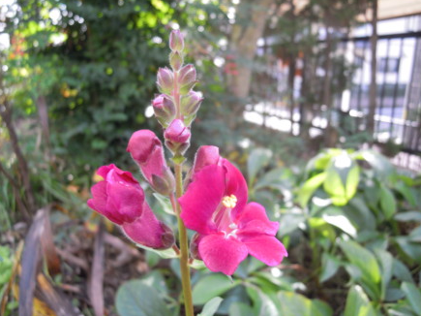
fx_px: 353
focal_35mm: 29
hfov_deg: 61.7
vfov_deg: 48.2
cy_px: 159
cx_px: 212
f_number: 2.7
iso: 100
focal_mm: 5
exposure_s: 1/80
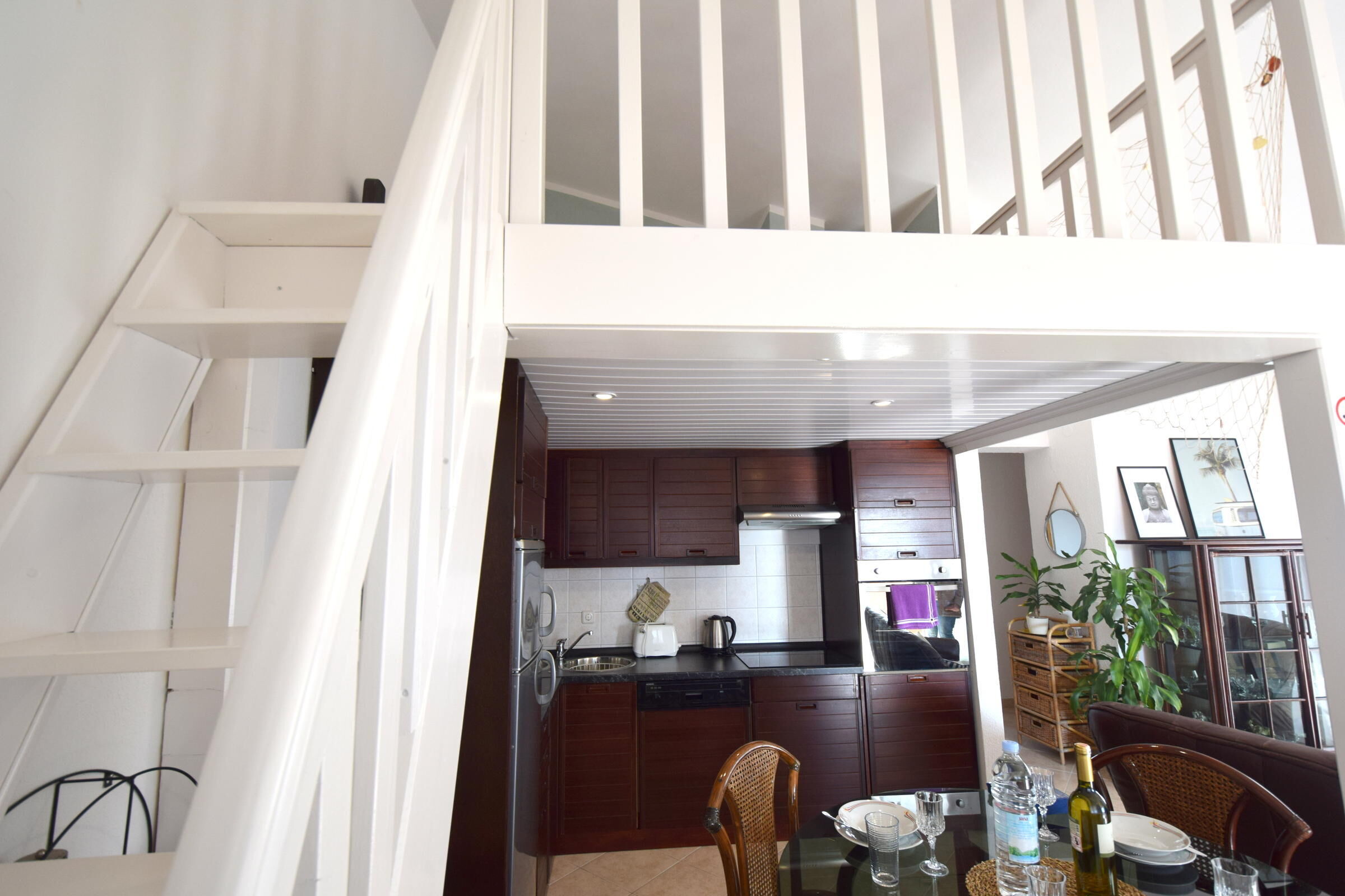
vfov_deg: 77.3
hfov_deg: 100.4
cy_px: 448
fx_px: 560
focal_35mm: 15
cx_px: 672
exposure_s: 1/100
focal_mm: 10
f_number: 5
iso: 400
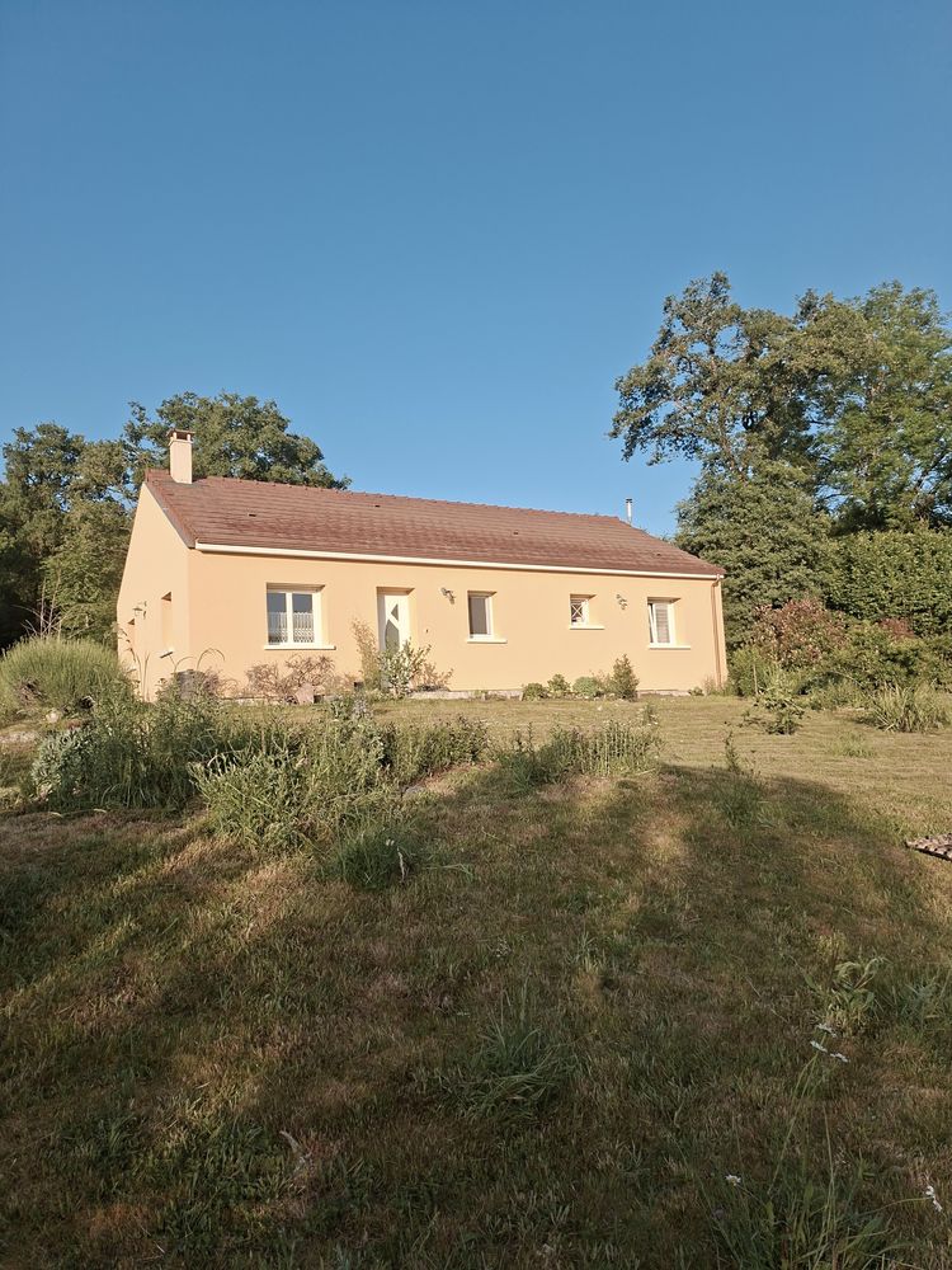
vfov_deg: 73.9
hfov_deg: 58.9
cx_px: 476
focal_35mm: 23
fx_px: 843
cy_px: 635
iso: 50
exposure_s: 1/1447
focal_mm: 5.54
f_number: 1.8
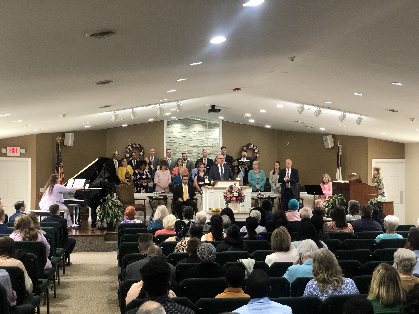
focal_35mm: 52
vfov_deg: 28.0
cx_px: 210
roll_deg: +0.8
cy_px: 157
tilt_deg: -0.1
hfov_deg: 36.8
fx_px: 629
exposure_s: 1/40
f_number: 2.4
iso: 100
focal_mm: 6
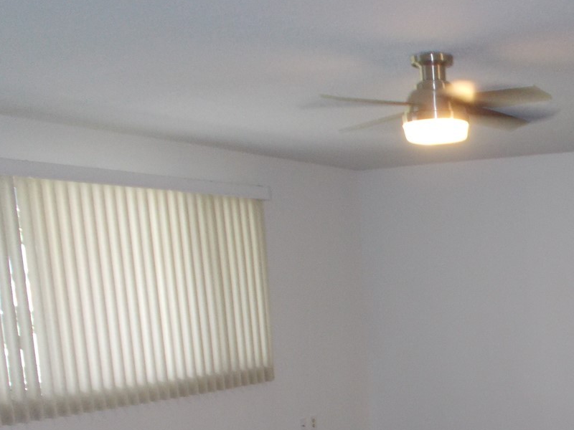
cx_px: 522
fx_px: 862
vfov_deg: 26.6
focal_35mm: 52
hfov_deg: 34.6
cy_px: 422
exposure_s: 1/25
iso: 200
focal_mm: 4.6
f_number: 3.2
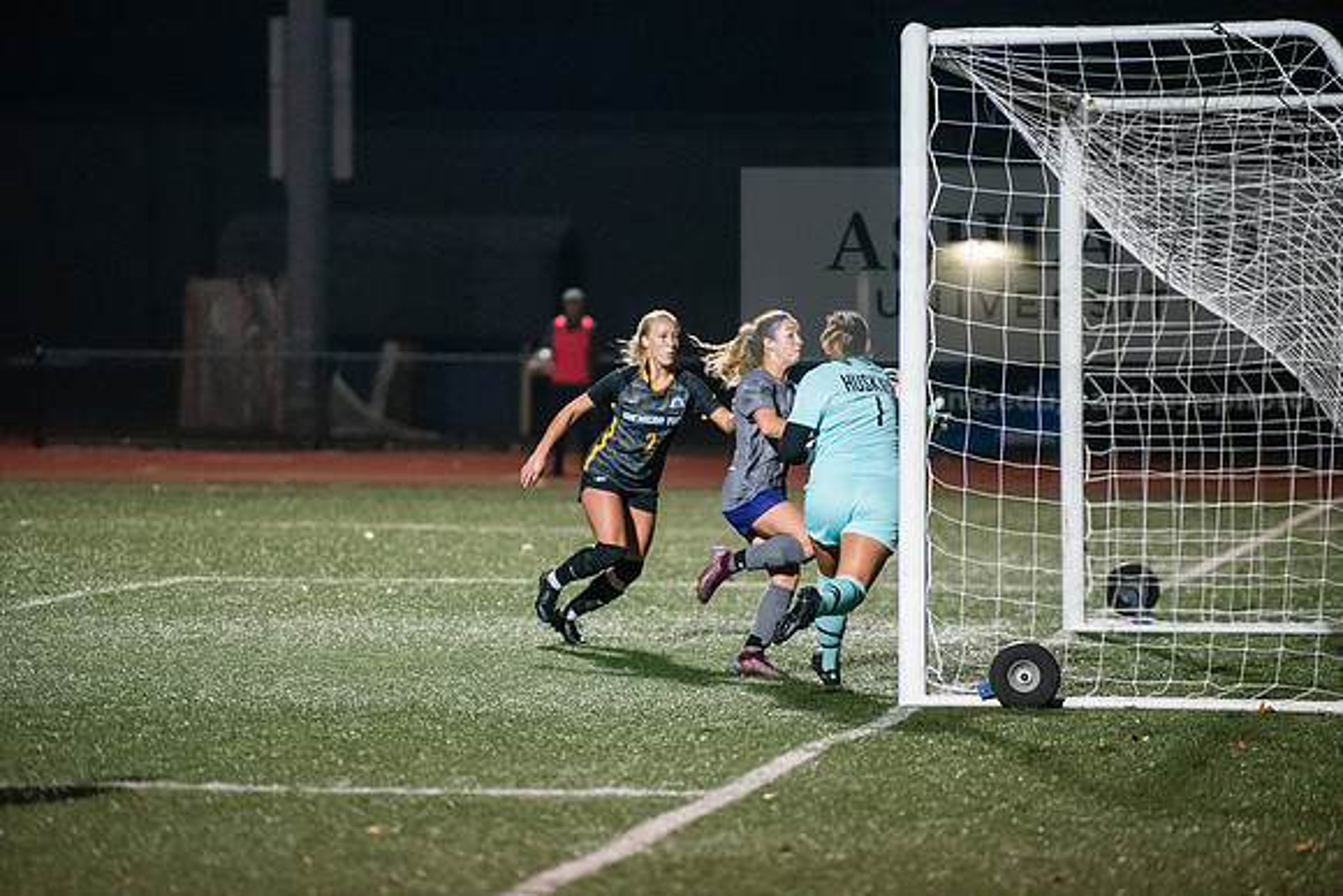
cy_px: 448
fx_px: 7463
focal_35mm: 200
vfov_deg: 6.9
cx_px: 672
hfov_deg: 10.3
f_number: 2.8
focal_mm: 200
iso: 8000
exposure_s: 1/1000
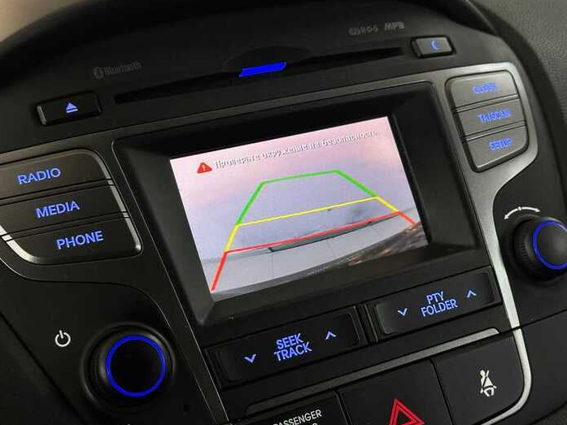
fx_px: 1016
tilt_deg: -25.1
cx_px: 282
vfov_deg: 23.6
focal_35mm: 62
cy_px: 237
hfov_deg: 31.2
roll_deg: +1.2
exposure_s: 1/50
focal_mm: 6.86
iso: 50
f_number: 1.78
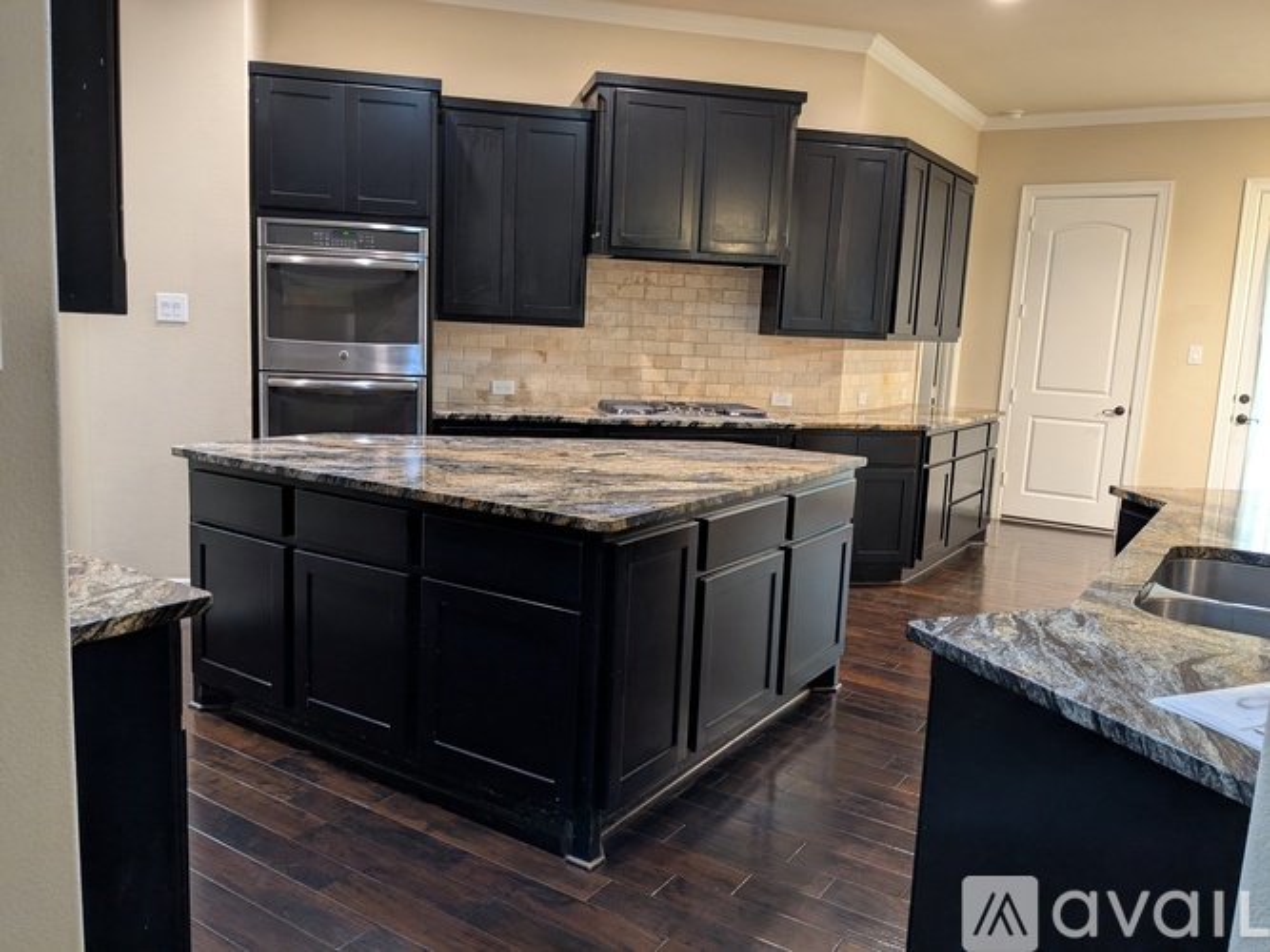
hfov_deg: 65.3
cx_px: 635
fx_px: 990
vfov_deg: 51.3
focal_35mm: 27
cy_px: 476
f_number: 1.73
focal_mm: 4.38
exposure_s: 1/24
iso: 252
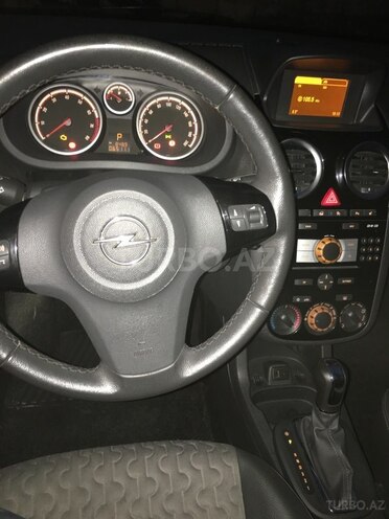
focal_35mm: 29
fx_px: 435
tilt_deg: -36.7
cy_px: 260
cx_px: 194
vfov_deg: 61.7
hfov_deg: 48.2
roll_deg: -8.7
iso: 160
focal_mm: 4.15
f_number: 2.2
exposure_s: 1/17
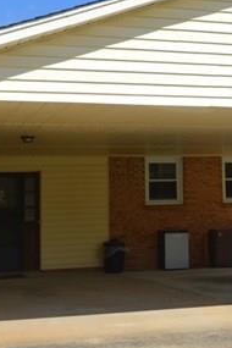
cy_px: 119
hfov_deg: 18.0
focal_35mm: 74
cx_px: 222
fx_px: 715
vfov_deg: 27.2
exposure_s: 1/250
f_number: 8
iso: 100
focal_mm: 22
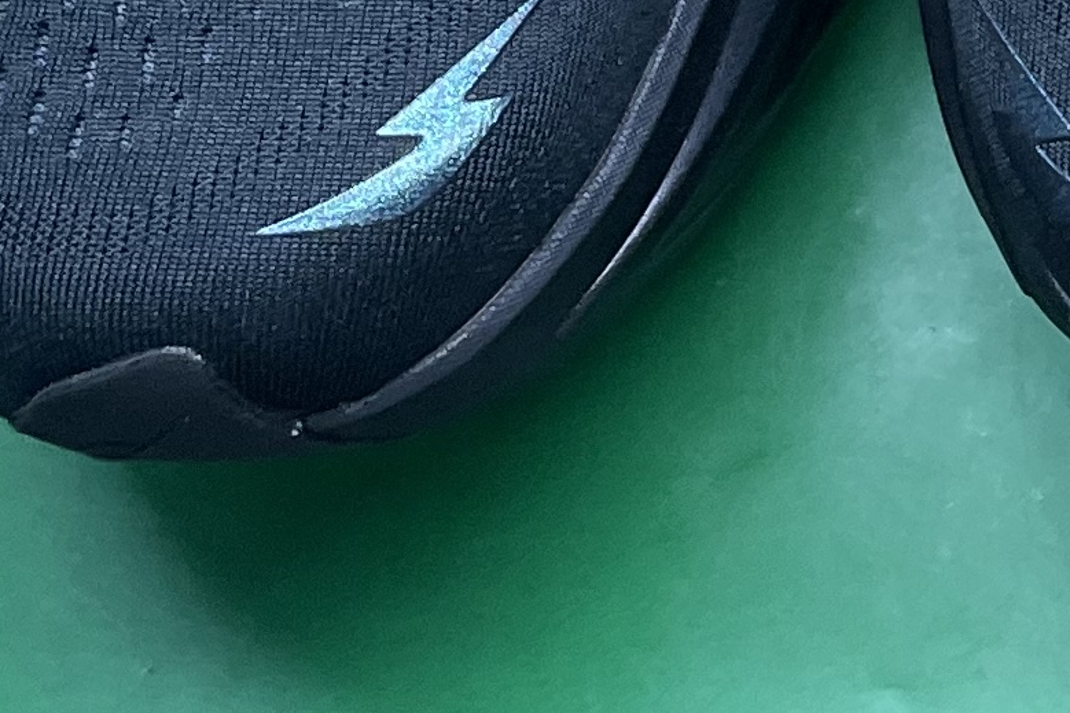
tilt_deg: -61.2
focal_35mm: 140
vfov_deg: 8.9
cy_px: -984
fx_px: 4160
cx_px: 1856
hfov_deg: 13.3
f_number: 1.6
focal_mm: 4.2
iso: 80
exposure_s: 1/100
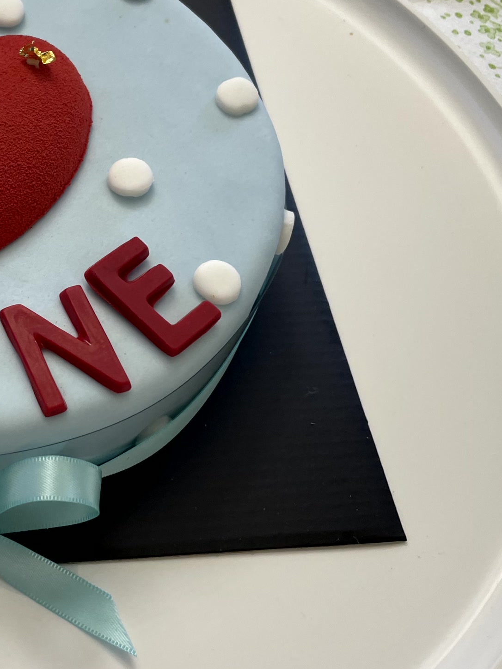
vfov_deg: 36.1
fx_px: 1025
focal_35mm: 53
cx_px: -24
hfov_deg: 25.8
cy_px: 308
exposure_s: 1/100
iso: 50
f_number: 1.6
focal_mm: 4.2
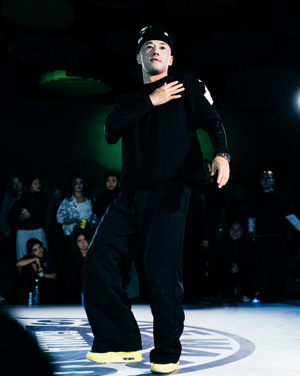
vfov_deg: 33.4
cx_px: 150
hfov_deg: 26.9
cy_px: 188
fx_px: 628
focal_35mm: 56
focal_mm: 40
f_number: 2.8
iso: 3200
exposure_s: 1/800
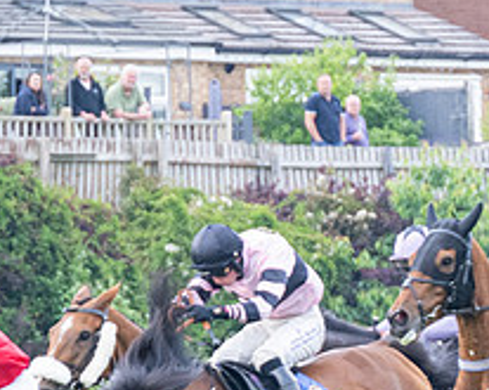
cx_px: 311
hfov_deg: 3.8
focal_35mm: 509
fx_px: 7356
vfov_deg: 3.0
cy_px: 462
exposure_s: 1/500
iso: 800
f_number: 4
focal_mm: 98
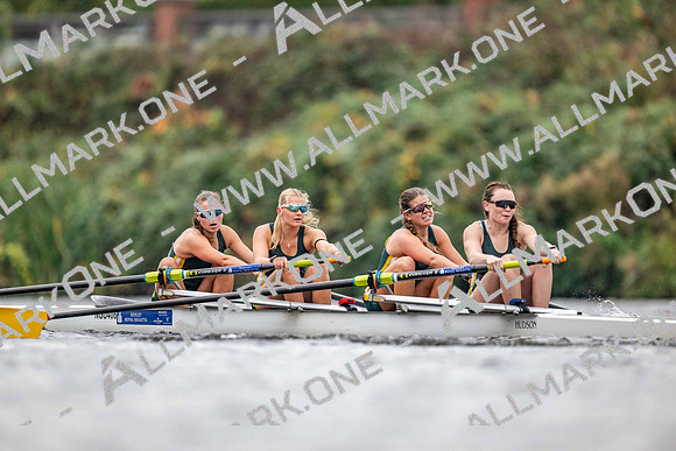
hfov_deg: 3.4
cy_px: 226
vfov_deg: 2.3
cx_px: 338
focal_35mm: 600
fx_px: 11269
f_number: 4
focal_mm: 600
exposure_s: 1/2500
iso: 3600
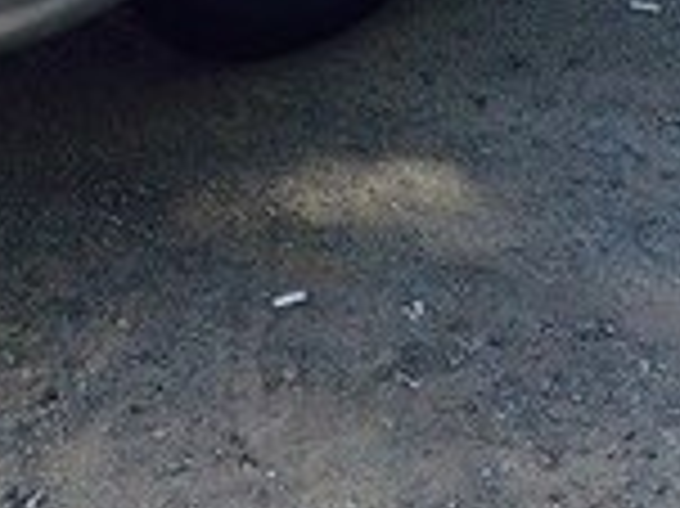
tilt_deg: -18.5
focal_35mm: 127
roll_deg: -1.3
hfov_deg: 15.5
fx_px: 2493
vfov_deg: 10.8
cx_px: 189
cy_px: -438
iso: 32
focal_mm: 4.15
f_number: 2.2
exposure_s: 1/562
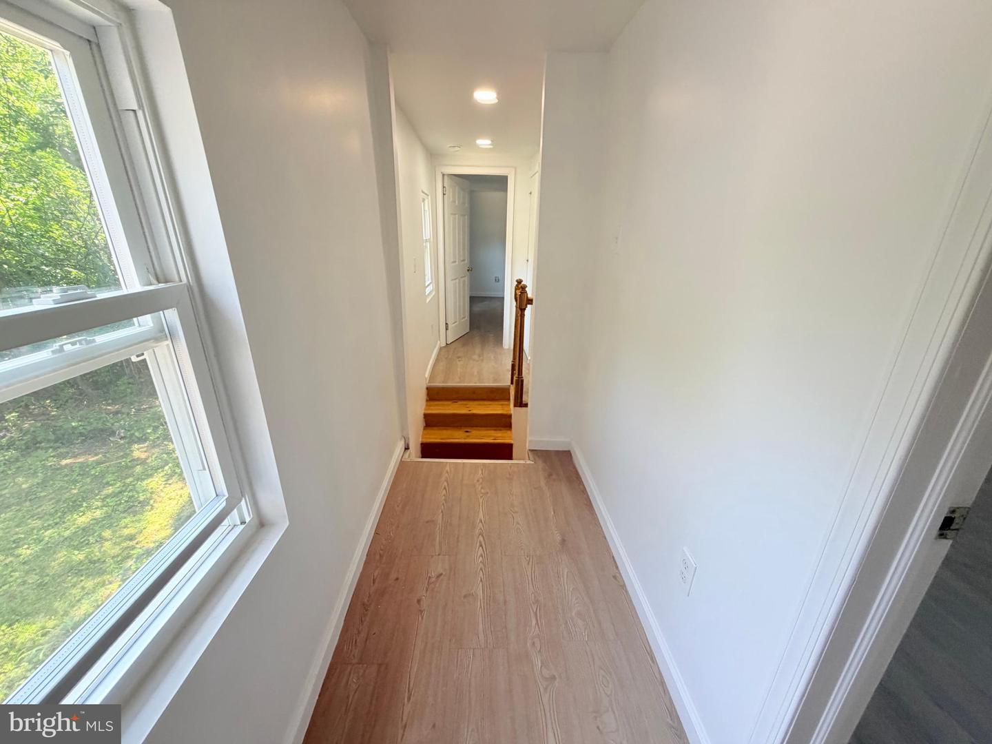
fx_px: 401
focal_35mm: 14
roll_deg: -2.8
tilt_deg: -14.9
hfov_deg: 102.1
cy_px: 372
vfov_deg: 85.7
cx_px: 496
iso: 125
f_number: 2.2
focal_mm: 2.22
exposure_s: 1/121
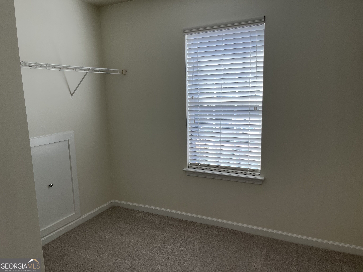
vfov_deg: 53.1
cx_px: 182
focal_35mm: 26
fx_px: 273
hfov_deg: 67.3
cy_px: 136
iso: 40
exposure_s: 1/157
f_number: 1.6
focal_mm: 5.1
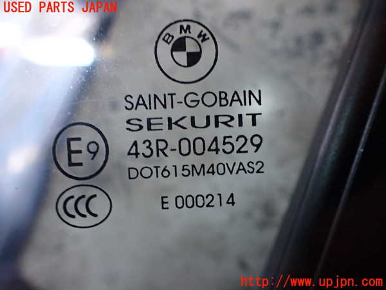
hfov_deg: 60.0
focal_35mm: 30
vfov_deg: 46.8
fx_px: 335
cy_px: 145
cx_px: 193
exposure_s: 1/30
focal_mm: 5.4
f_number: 6.3
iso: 400
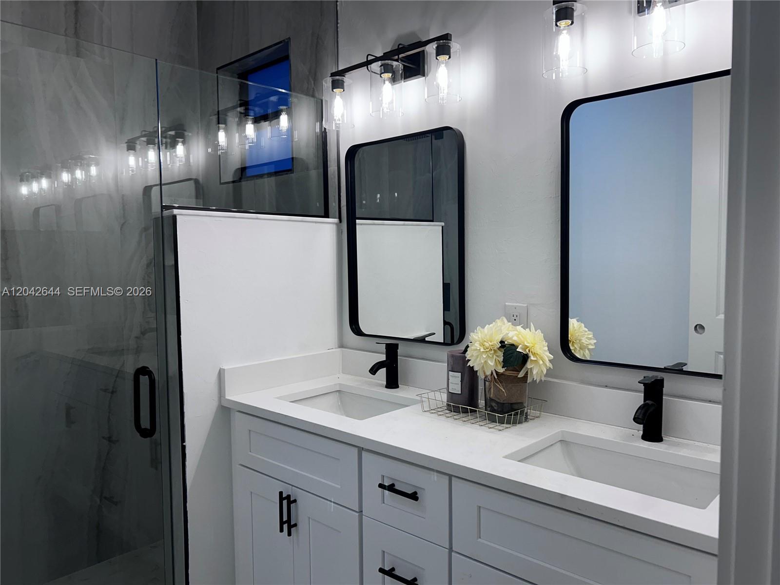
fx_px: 586
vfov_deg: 53.1
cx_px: 390
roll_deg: +0.2
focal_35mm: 26
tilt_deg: -3.9
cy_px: 292
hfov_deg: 67.3
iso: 40
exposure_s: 1/145
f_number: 1.5
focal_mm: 5.7
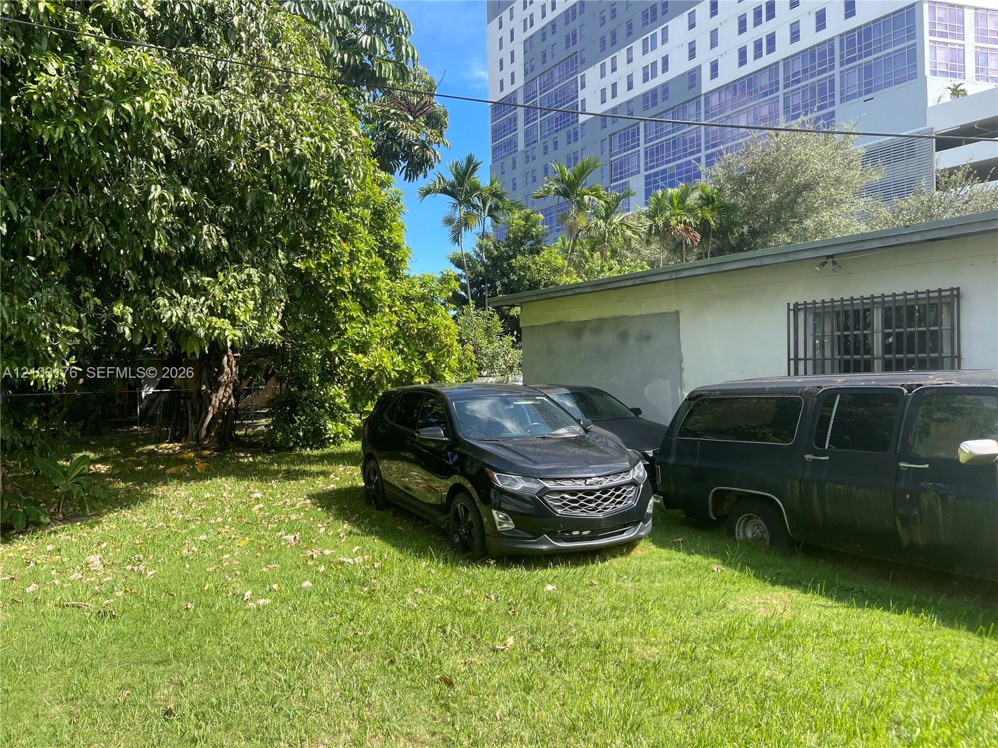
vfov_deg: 53.1
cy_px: 374
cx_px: 499
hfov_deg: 67.3
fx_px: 750
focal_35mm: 26
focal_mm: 5.1
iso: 50
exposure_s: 1/1767
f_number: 1.6
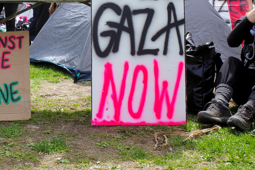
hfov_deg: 29.6
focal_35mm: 66
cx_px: 38
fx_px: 467
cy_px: 10
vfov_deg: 20.1
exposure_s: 1/100
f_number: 8
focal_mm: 18.3
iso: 200
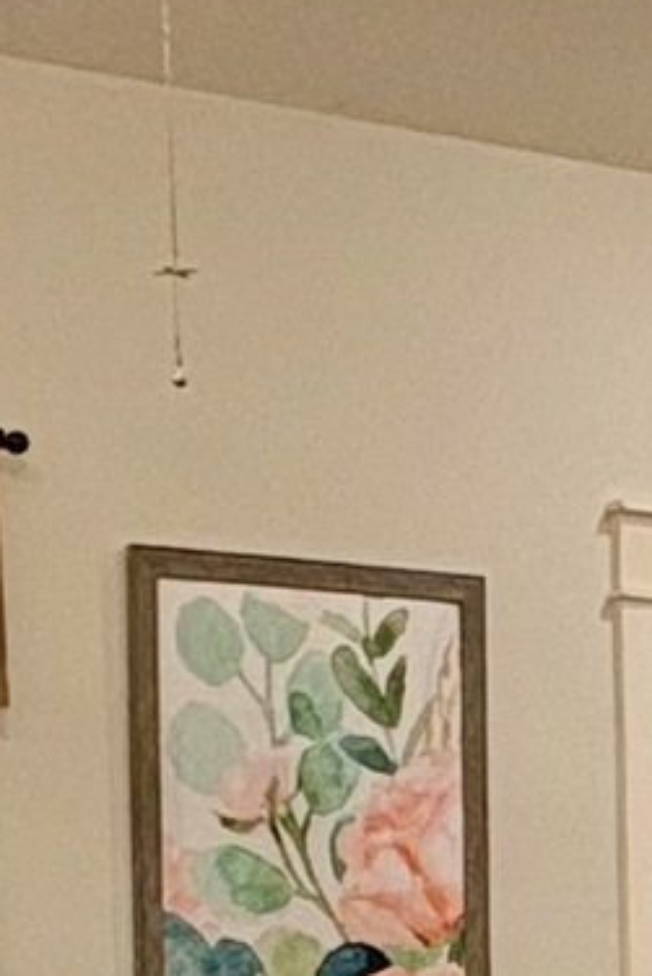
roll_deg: +1.4
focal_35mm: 119
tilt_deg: -1.3
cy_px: 1129
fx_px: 3230
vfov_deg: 16.6
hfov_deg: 11.5
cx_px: 592
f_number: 2.2
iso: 320
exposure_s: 1/60
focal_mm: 2.22
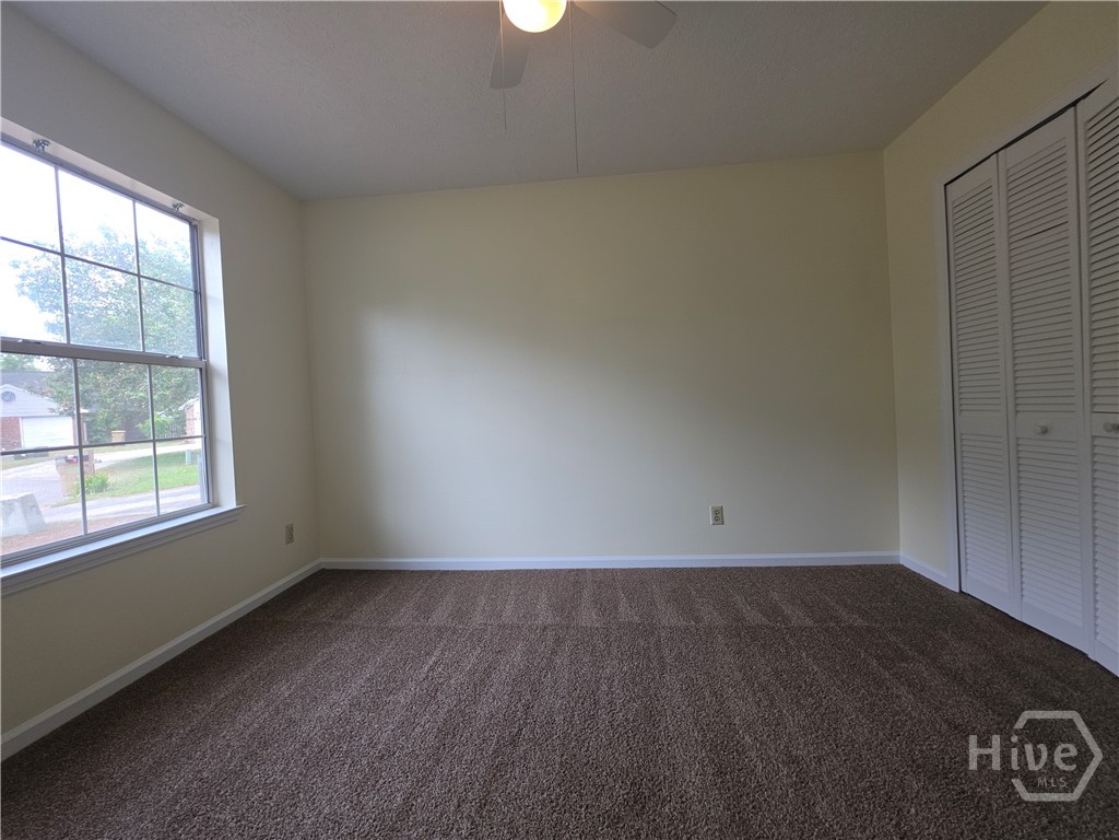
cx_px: 560
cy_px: 420
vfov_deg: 89.9
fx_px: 420
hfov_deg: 106.2
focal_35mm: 13
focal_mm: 2.2
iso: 16
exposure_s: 1/60
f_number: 1.9
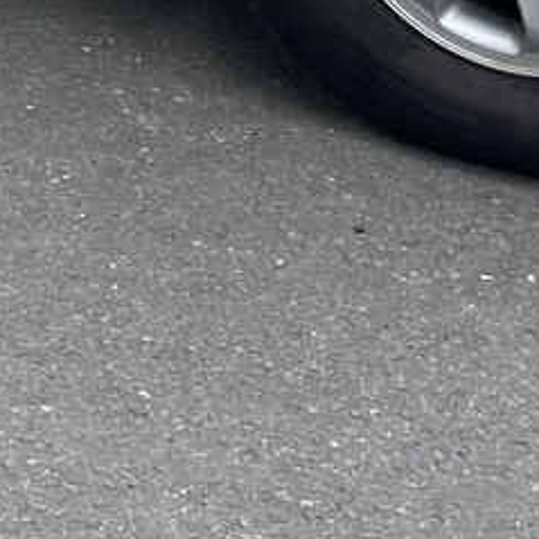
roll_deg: +0.5
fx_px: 2713
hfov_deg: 11.2
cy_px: -724
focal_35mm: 154
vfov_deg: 10.0
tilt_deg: -9.5
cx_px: -9
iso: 32
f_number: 1.6
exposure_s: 1/1490
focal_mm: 4.2
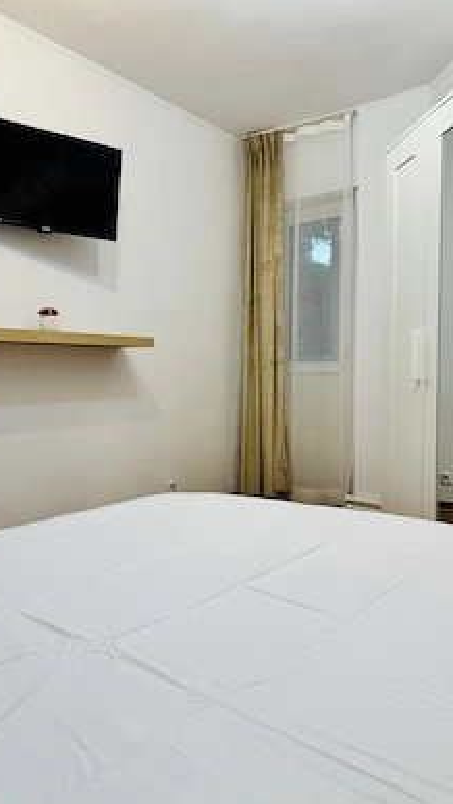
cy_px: 409
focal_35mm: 27
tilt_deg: -2.9
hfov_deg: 42.9
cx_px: 216
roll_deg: +0.1
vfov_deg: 69.8
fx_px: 576
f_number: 1.78
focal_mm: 6.76
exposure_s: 1/100
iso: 64
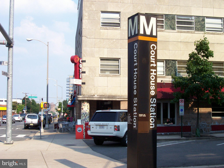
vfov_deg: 27.5
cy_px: 84
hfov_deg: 36.2
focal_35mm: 53
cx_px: 112
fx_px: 343
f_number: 6.1
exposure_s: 1/223
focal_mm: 8.7
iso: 80
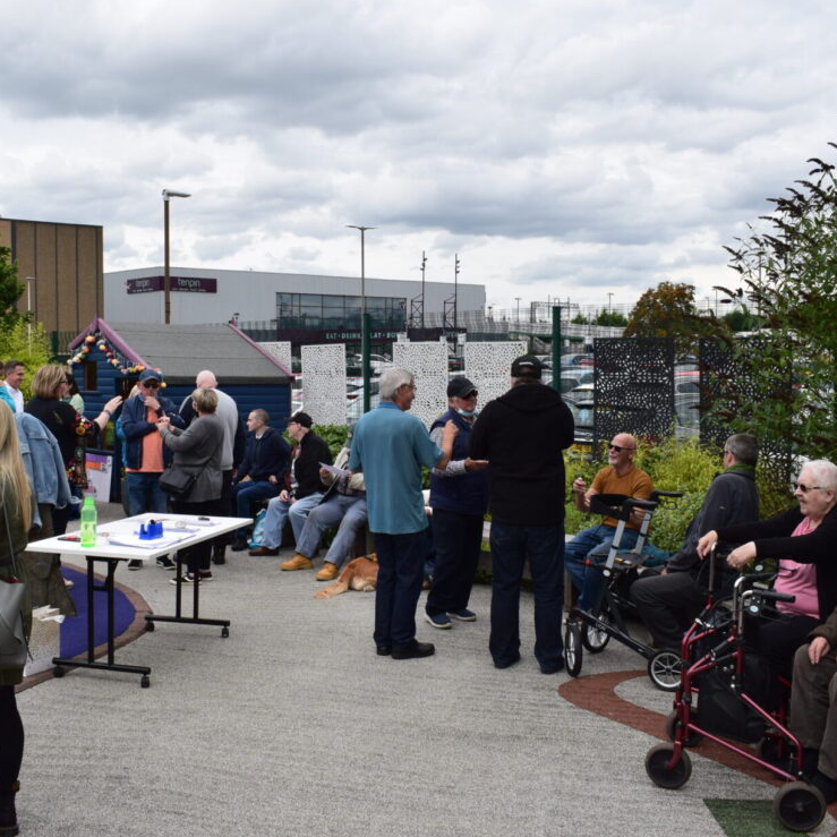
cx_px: 369
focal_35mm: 36
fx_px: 985
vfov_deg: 46.0
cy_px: 404
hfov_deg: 46.0
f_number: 11
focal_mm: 18
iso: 400
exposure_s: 1/400
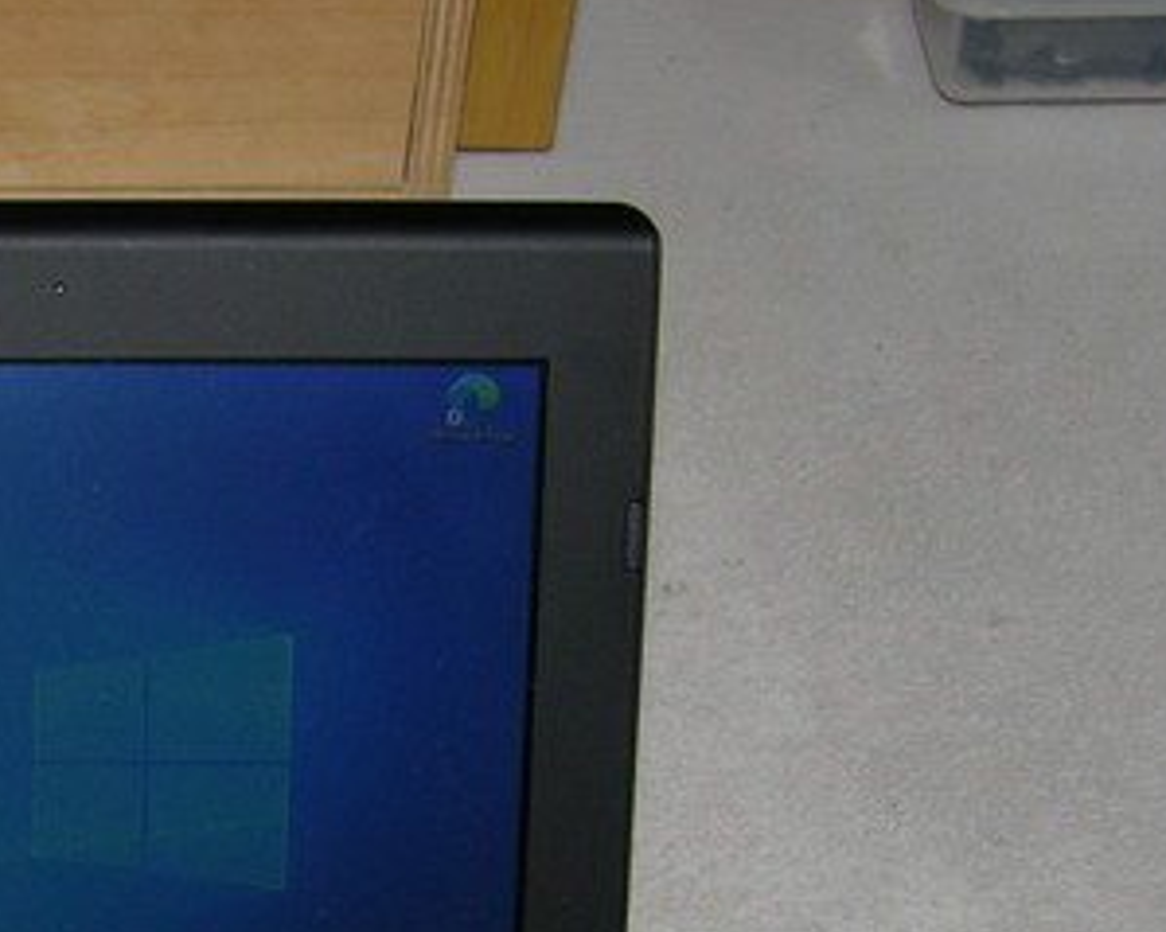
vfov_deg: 11.5
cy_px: 1330
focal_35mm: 129
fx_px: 4450
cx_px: -322
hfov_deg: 14.4
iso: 50
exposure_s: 1/60.1
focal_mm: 9.5
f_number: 2.8
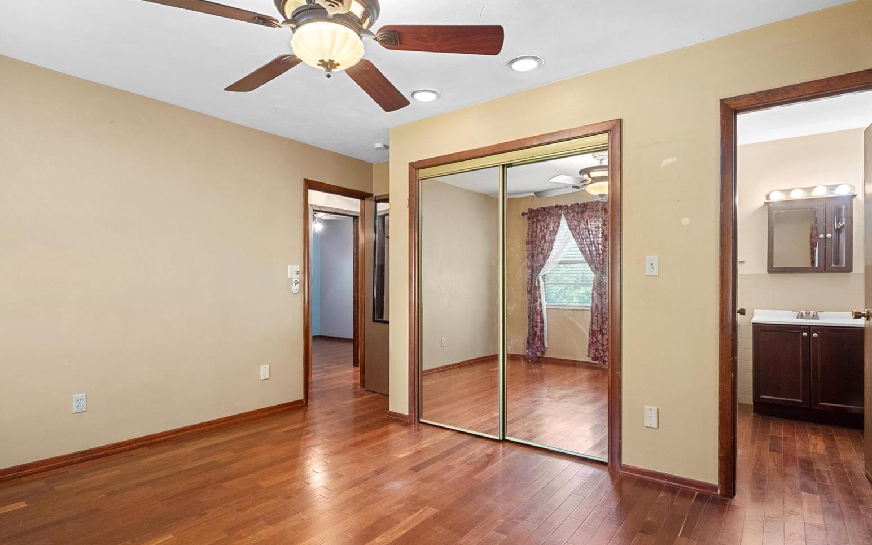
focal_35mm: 19
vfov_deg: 62.1
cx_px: 437
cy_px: 291
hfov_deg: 88.0
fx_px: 451
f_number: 5.6
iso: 400
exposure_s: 1/2
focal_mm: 9
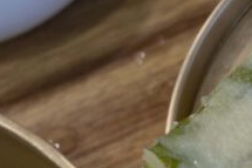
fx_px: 1399
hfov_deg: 9.9
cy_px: 51
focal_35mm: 200
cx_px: 400
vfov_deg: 6.9
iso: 1000
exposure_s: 1/60
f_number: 5.6
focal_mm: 42
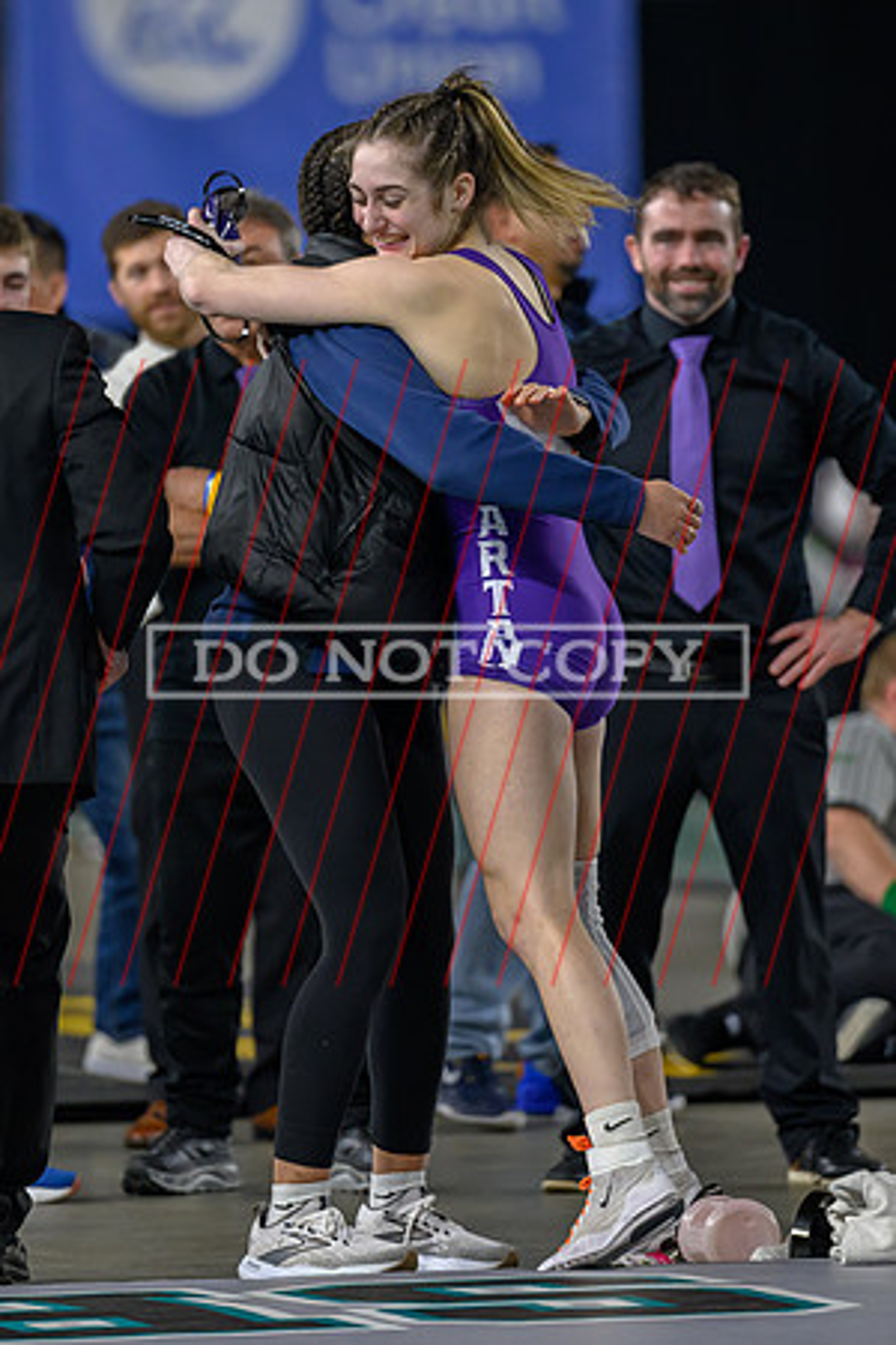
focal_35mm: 349
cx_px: 418
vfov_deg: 5.9
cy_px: 569
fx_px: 13037
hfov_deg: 3.9
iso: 2200
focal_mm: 200
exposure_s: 1/800
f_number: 2.8
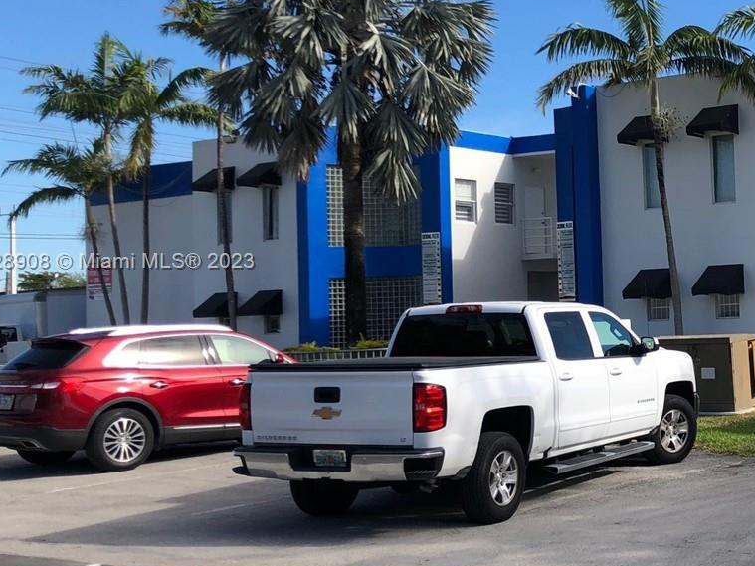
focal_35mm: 59
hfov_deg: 30.7
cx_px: 732
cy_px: 263
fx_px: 1287
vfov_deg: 24.8
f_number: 1.8
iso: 20
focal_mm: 4
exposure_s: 1/1600
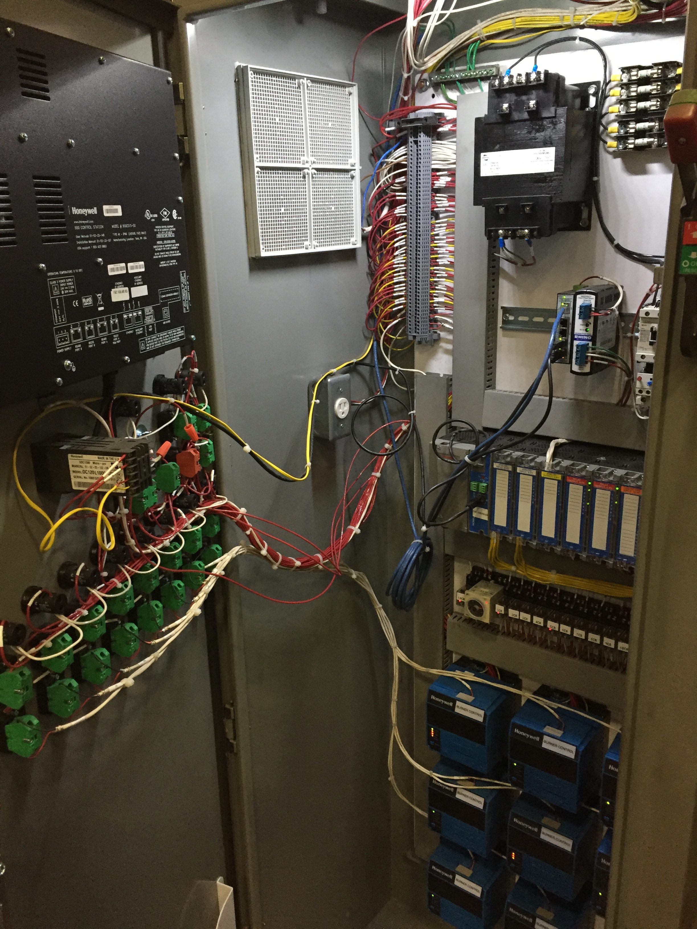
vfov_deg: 61.7
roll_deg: +1.1
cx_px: 348
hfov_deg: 48.2
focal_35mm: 29
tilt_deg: -15.6
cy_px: 464
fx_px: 779
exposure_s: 1/30
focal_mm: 4.15
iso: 200
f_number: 2.2
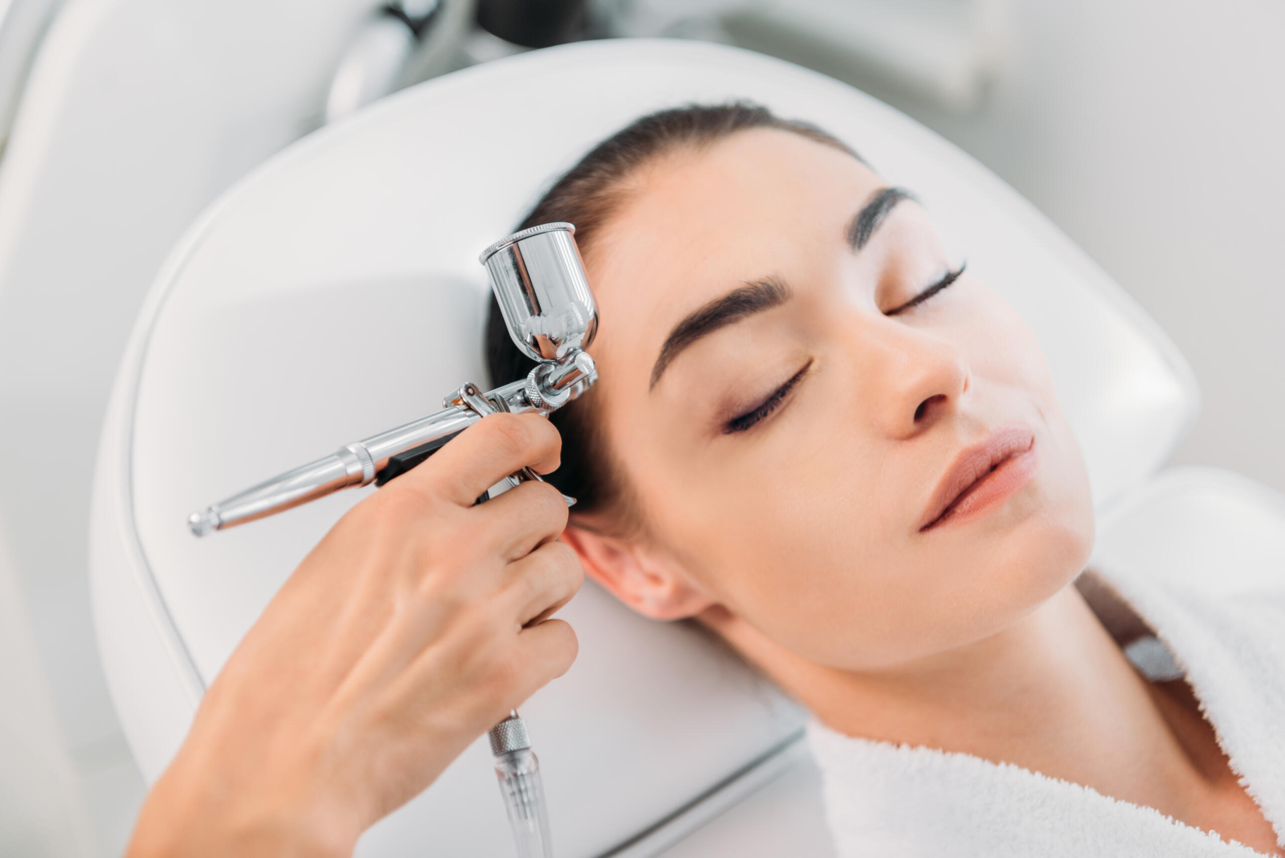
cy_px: 429
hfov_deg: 35.6
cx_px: 642
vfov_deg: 24.2
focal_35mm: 56
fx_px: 2000
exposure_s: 1/200
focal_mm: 56
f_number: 3.2
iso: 160
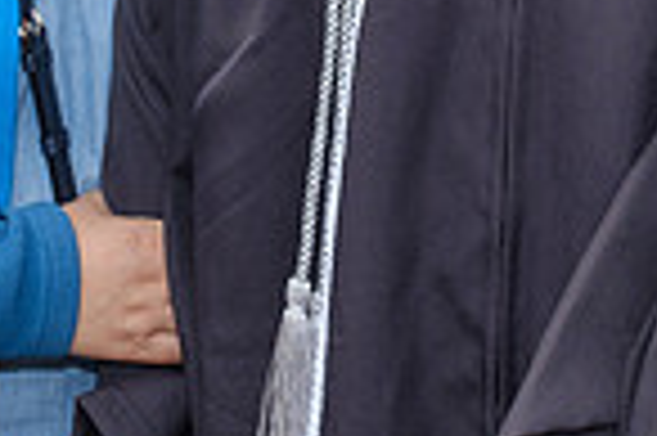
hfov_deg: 16.5
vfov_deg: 10.5
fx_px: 2260
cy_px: -317
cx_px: 450
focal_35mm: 124
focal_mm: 17
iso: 200
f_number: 8
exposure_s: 1/125
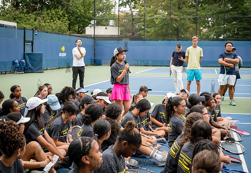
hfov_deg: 34.3
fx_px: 407
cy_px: 79
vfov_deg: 24.1
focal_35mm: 58
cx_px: 122
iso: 400
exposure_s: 1/200
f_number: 4.5
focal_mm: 52
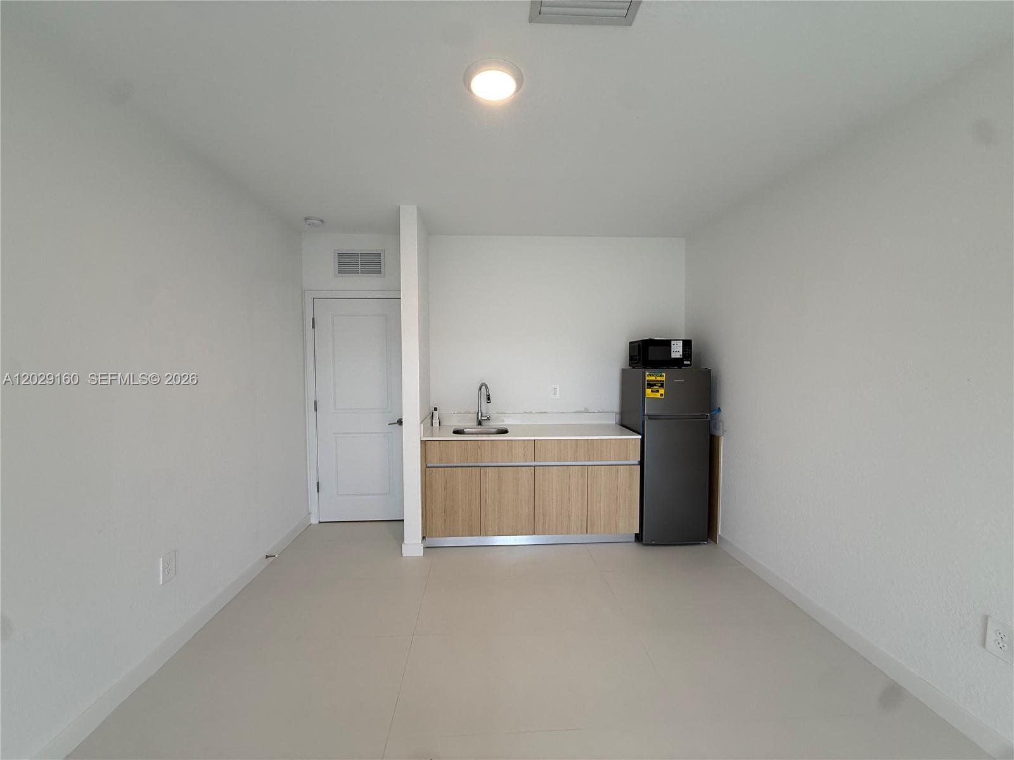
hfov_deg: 102.1
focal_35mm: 14
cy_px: 380
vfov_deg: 85.7
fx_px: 410
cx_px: 507
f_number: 2.2
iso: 80
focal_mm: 2.22
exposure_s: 1/120
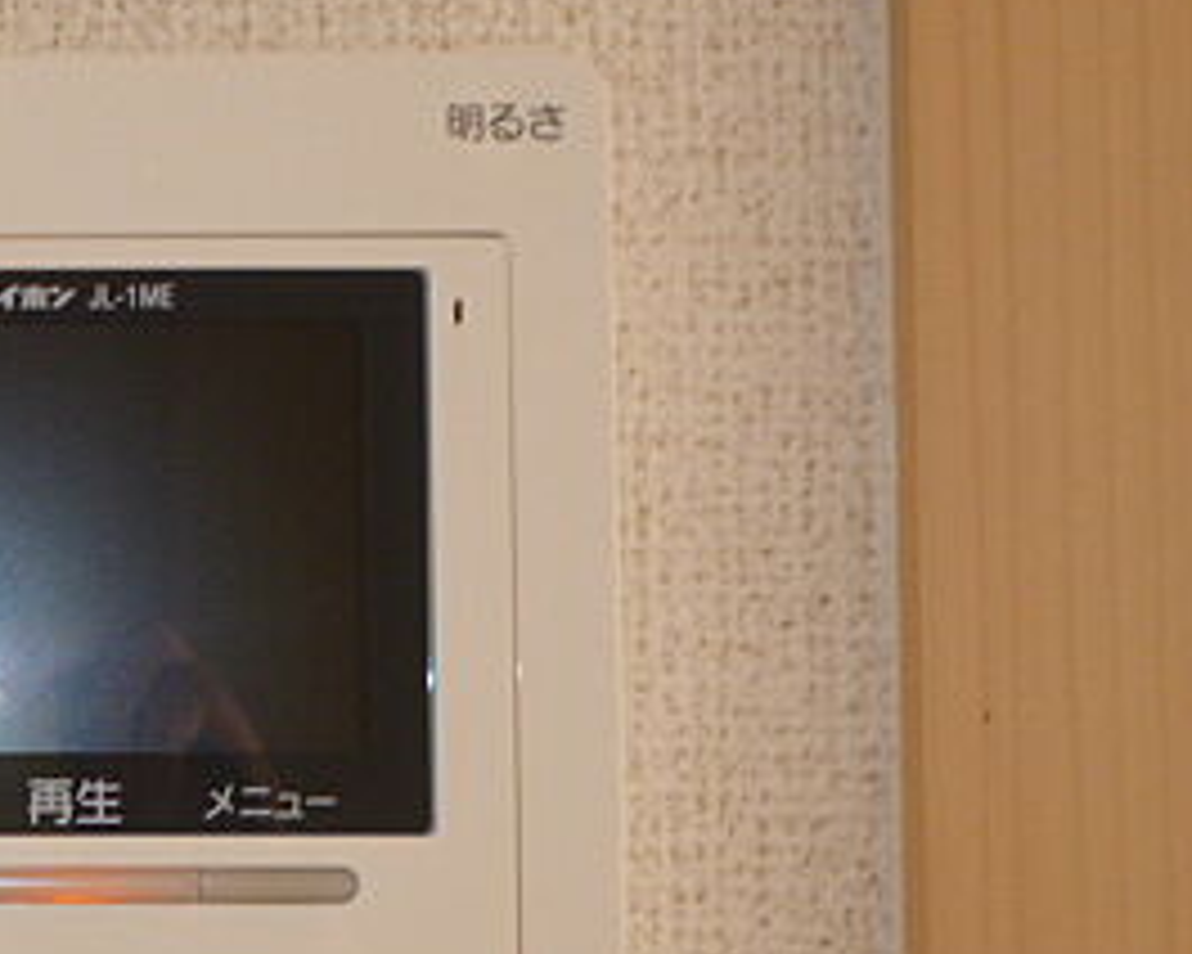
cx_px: -234
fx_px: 2999
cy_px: 585
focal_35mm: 85
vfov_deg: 18.0
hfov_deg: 21.0
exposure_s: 1/60
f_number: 3.1
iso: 100
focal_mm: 6.4
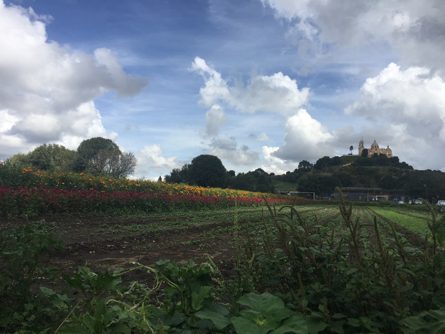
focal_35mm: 29
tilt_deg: +4.9
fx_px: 373
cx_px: 222
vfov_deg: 48.2
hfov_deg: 61.7
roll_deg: -1.9
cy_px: 167
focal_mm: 4.15
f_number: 2.2
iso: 32
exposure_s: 1/2825
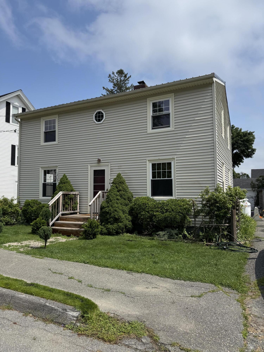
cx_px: 132
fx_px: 244
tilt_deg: +4.5
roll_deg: -0.5
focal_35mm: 24
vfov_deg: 71.6
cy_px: 176
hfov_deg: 56.8
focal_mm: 6.76
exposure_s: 1/6410
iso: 80
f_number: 1.78
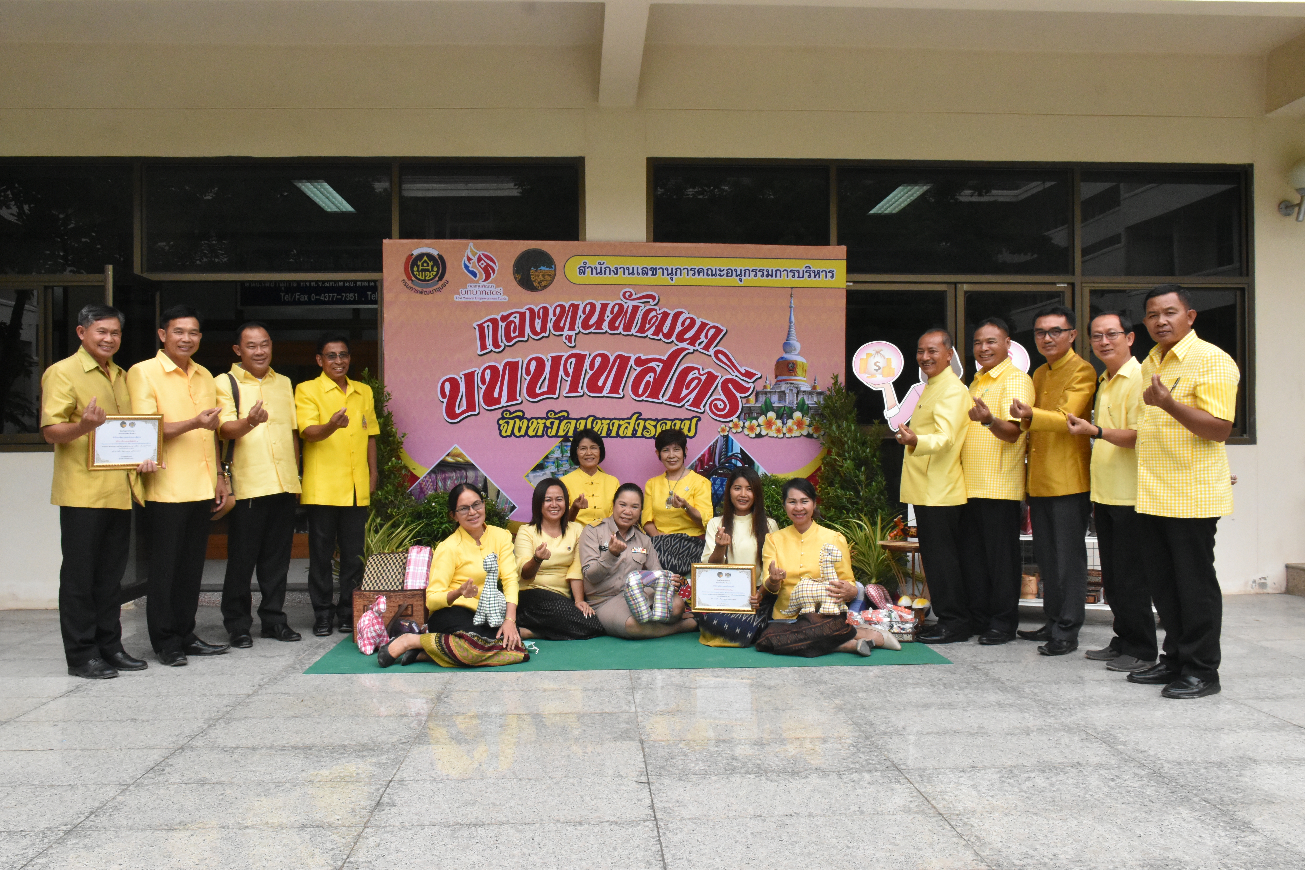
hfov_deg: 61.9
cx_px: 652
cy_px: 435
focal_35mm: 30
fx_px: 1087
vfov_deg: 43.6
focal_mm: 20
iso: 3200
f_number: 13
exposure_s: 1/640
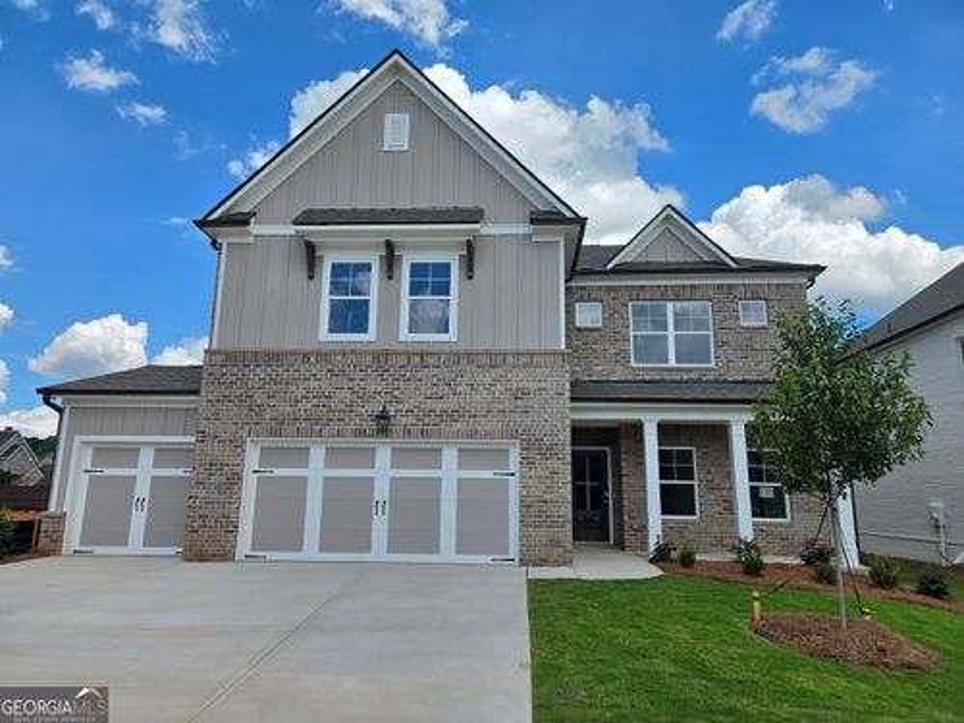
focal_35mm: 23
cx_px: 482
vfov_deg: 58.9
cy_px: 362
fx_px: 641
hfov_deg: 73.9
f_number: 1.8
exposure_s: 1/2921
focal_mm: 5.4
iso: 32
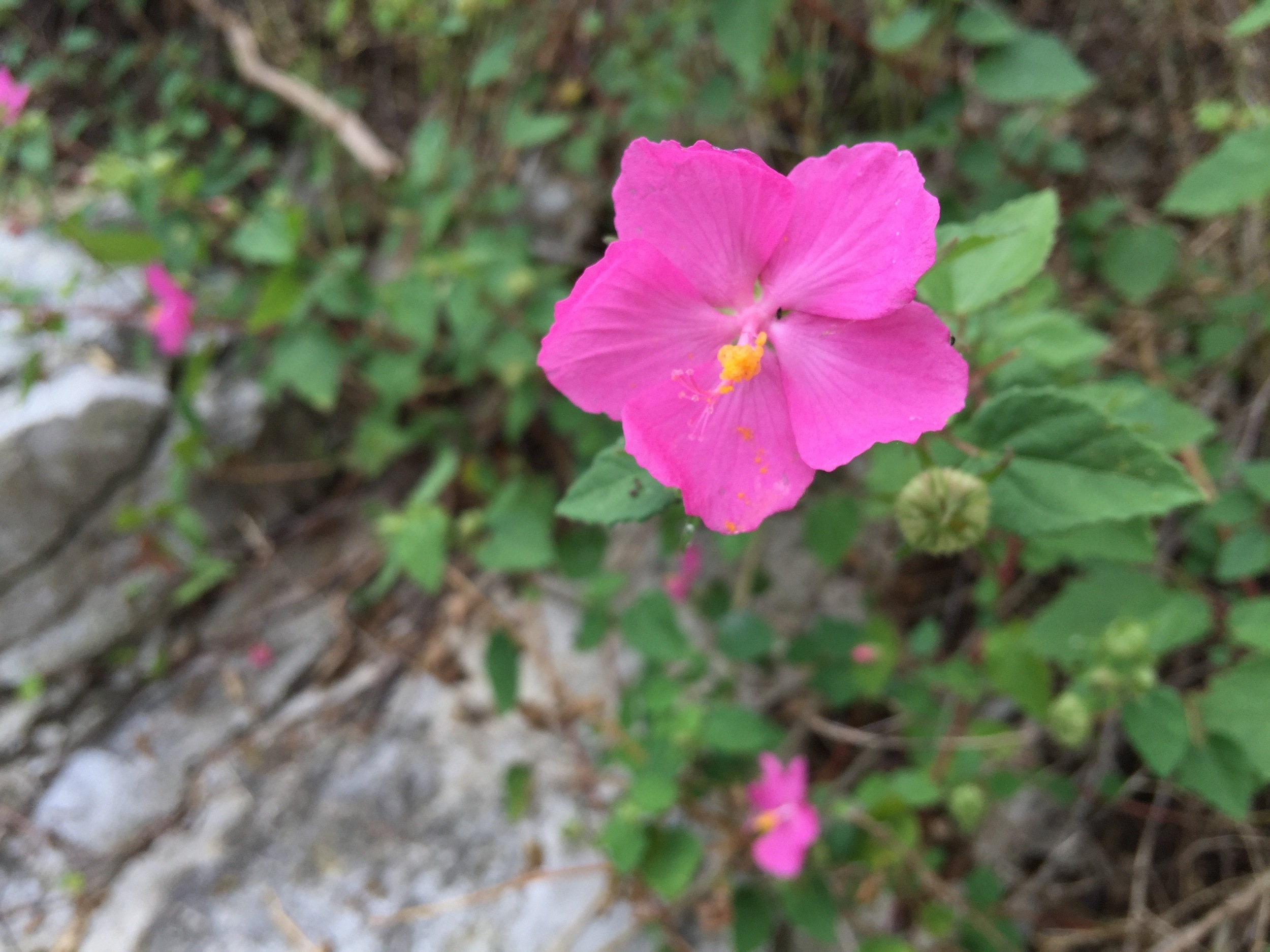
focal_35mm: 29
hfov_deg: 61.7
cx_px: 635
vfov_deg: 48.2
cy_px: 476
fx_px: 1064
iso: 32
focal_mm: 4.15
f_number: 2.2
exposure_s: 1/824
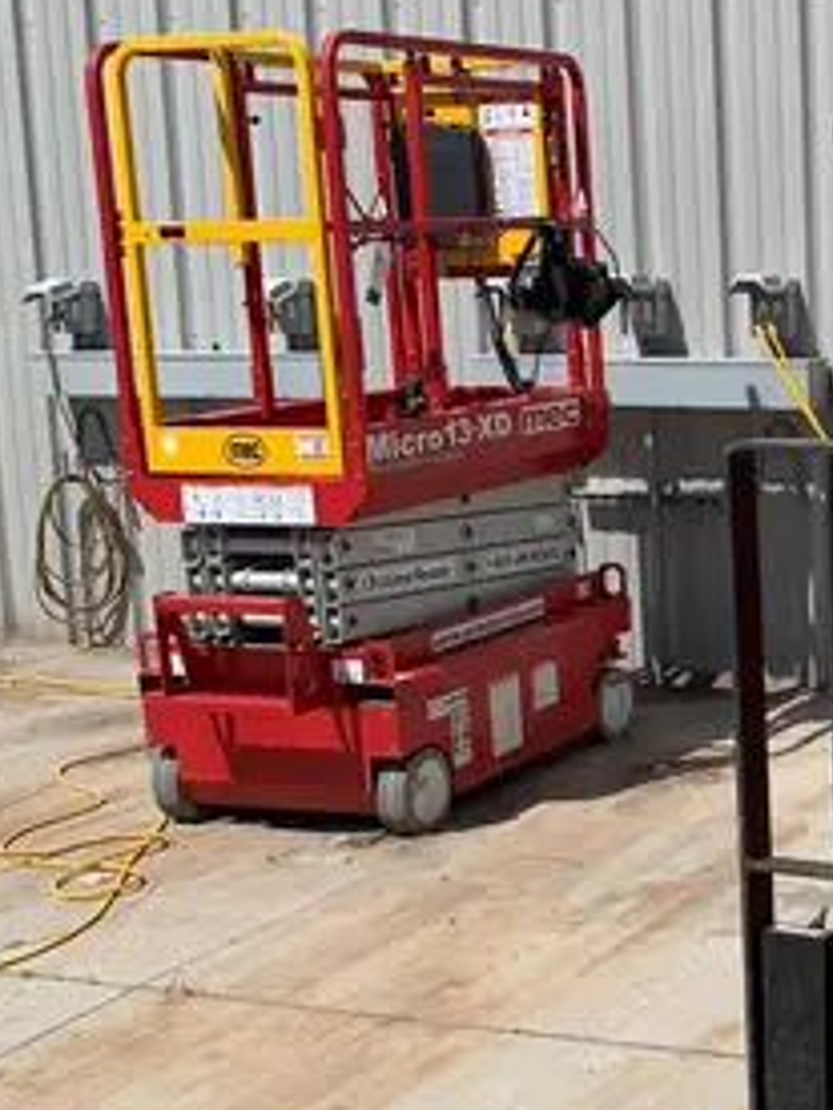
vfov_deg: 28.0
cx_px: 982
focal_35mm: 69
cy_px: 714
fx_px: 2214
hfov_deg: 20.1
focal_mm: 4.25
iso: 25
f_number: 1.8
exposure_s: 1/2994
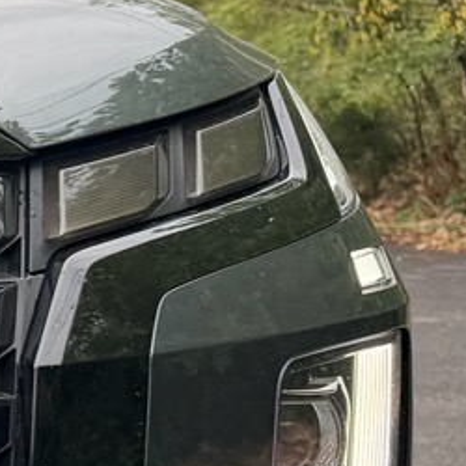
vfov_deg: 12.5
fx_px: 2071
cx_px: -831
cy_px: 563
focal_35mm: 136
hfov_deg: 10.2
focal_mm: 6.76
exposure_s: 1/421
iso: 100
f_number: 1.78
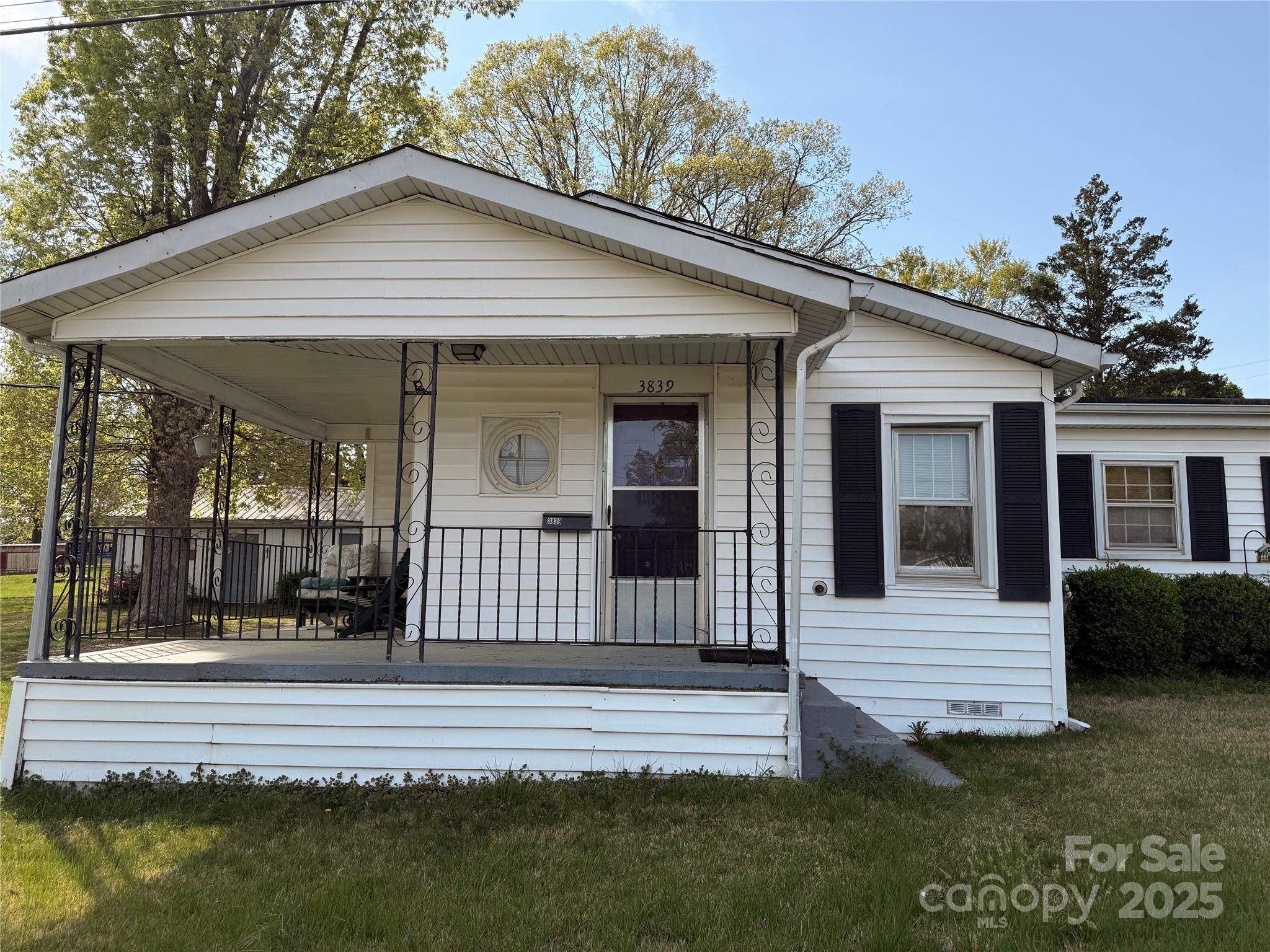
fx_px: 881
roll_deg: -0.6
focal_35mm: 24
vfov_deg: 56.8
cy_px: 476
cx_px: 635
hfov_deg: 71.6
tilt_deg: +7.4
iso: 80
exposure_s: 1/2611
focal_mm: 6.76
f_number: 1.78
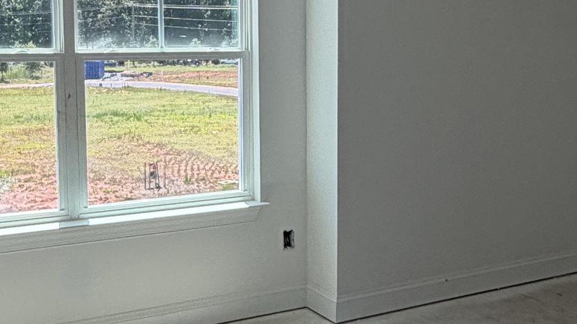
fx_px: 872
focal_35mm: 57
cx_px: 346
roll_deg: -1.2
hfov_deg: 36.5
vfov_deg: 21.0
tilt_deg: -5.9
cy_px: 126
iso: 40
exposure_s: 1/240
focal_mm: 2.22
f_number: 2.2
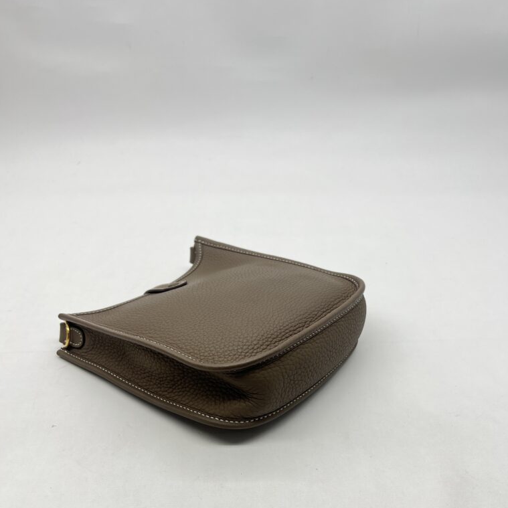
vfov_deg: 51.6
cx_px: 252
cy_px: 335
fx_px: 515
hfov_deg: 52.5
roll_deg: +0.6
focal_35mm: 31
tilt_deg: -34.3
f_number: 1.5
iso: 32
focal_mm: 5.7
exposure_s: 1/150
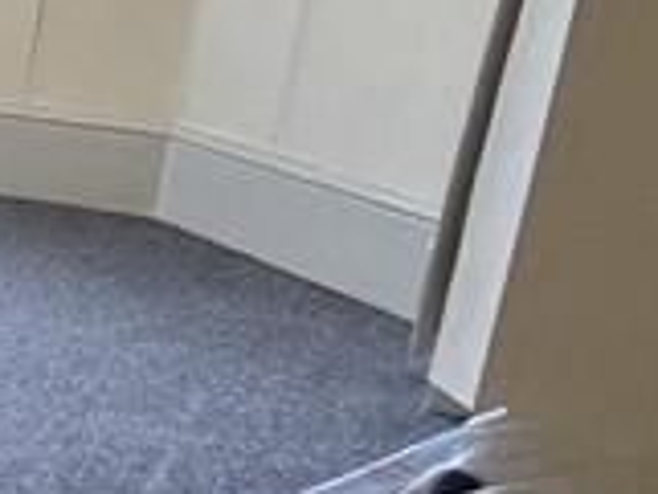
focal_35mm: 89
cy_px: 216
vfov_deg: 16.6
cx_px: -1128
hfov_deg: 12.9
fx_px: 1693
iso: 320
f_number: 2.2
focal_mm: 2.22
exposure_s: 1/96
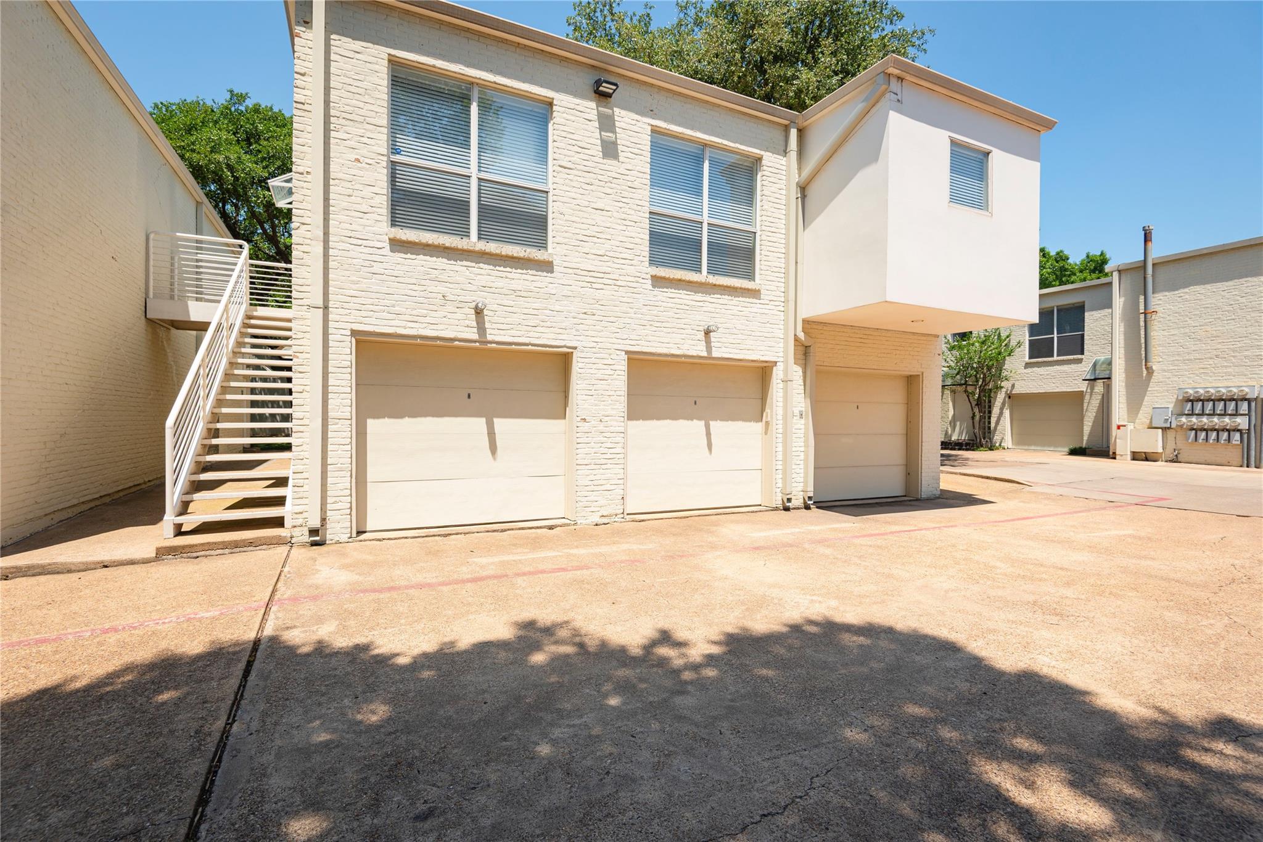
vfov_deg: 73.8
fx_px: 561
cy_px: 421
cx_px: 632
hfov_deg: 96.7
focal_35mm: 16
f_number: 7.1
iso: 100
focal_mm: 16
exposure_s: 1/320
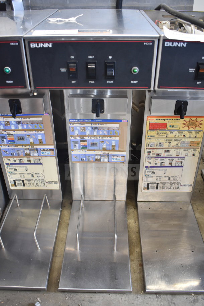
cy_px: 153
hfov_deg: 40.0
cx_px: 102
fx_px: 280
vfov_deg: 57.2
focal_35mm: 33
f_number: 3.8
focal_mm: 22
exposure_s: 1/30
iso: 900
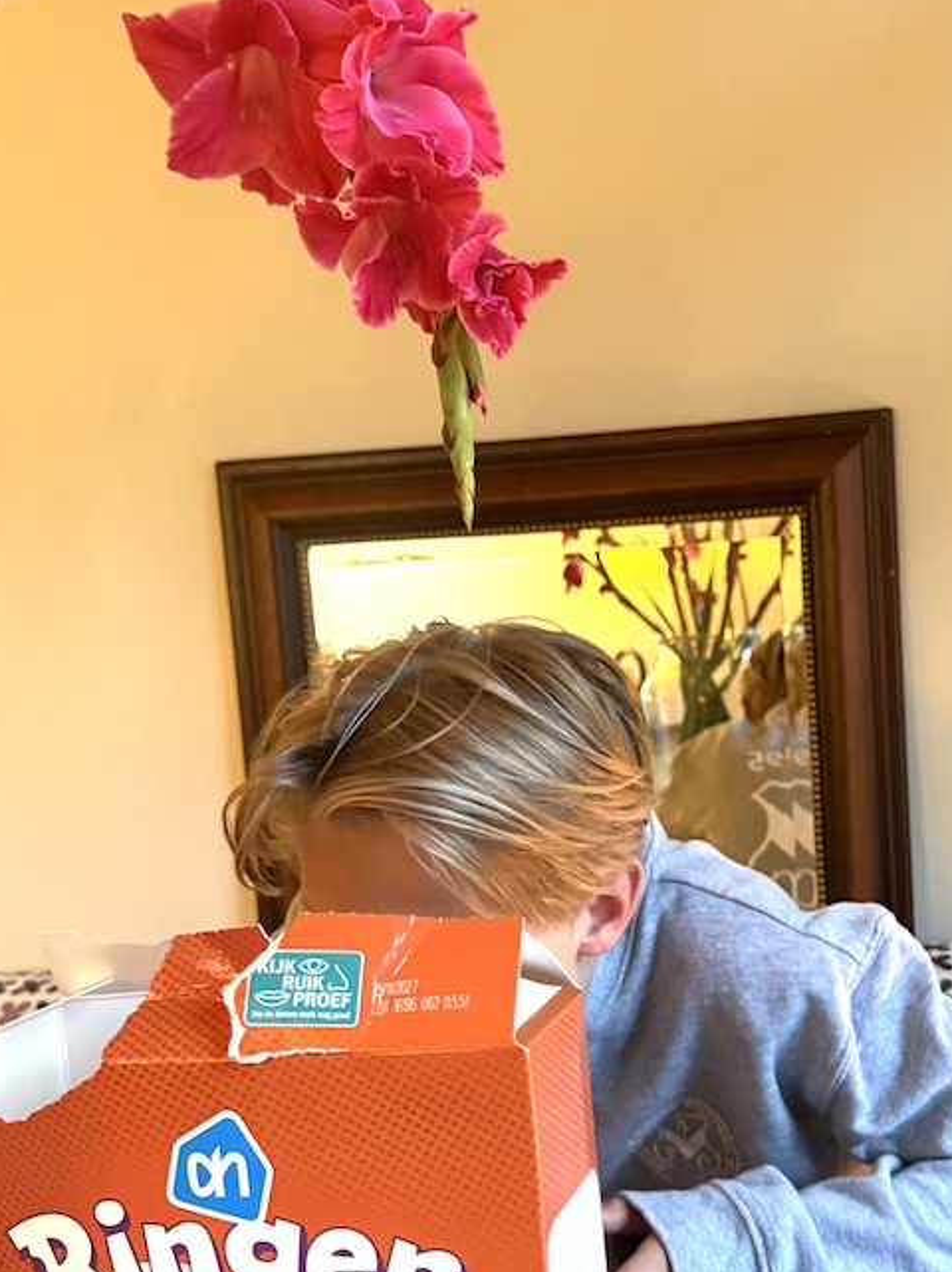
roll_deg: +4.0
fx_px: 1468
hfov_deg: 35.5
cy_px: 881
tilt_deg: -5.7
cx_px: 656
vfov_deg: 45.9
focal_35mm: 40
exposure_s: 1/33
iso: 640
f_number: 1.78
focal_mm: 6.76
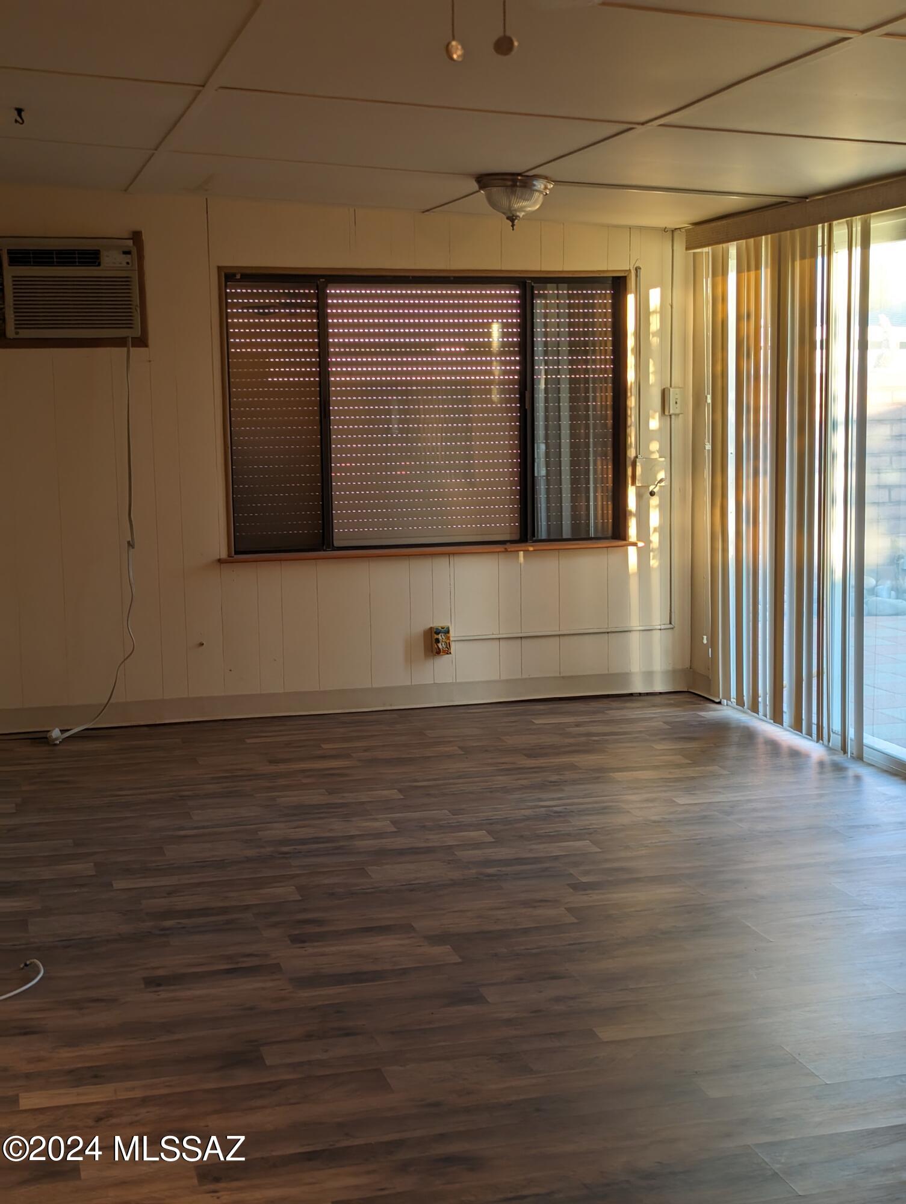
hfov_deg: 30.3
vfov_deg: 39.6
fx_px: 1672
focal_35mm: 48
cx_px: 453
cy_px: 602
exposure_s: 1/120
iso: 138
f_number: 1.85
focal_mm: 6.81
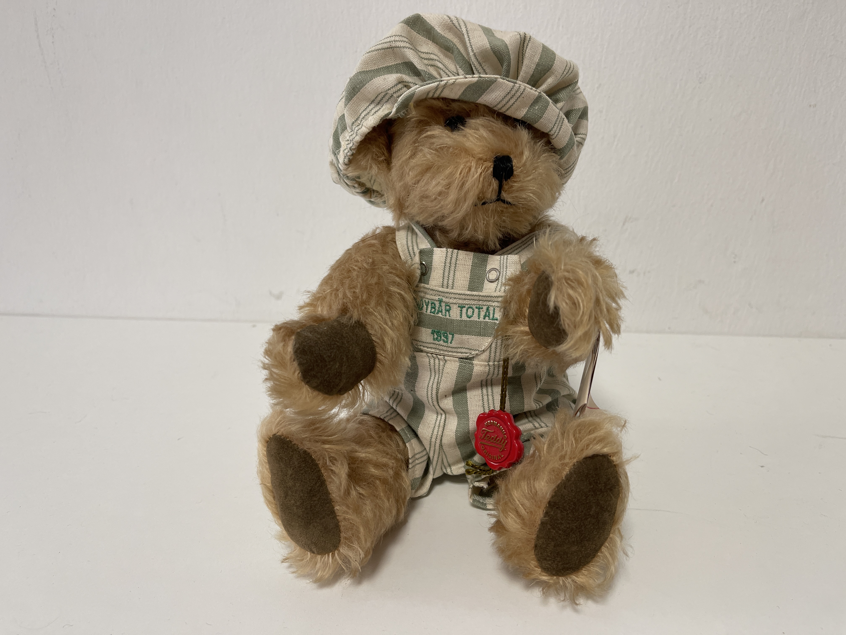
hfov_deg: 69.4
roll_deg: +3.6
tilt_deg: -22.3
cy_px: 318
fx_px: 611
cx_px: 423
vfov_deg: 54.9
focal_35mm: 25
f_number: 1.6
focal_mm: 5.1
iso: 125
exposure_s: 1/100
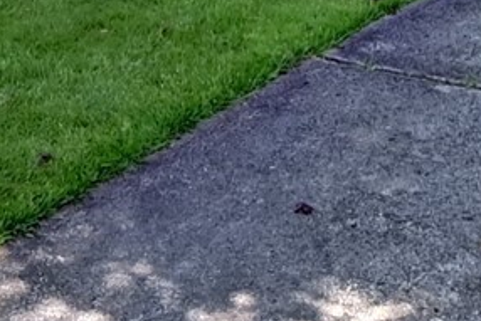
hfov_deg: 22.8
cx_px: 182
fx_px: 1190
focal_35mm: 89
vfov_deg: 12.0
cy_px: -483
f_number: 11
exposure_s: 1/25
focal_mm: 10
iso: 320
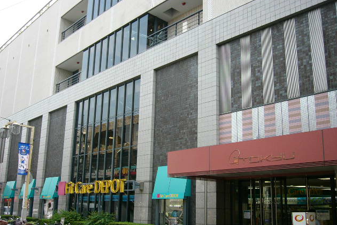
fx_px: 346
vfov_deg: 35.9
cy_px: 125
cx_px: 171
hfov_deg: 51.9
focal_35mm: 37
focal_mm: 5.8
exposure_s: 1/200
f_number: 2.8
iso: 50
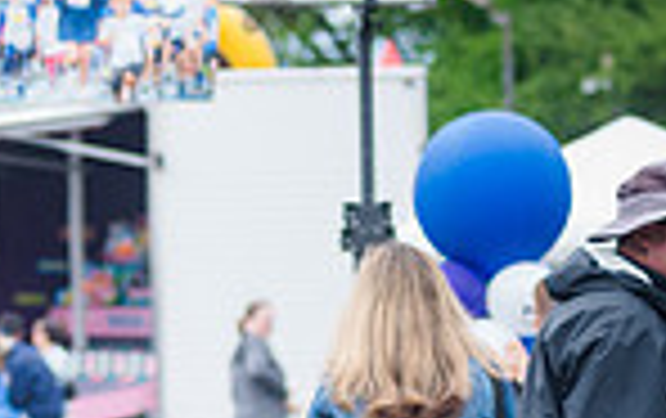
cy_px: 605
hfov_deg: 4.7
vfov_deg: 3.0
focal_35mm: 441
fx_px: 8017
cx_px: -603
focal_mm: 105
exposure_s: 1/800
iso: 400
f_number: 4
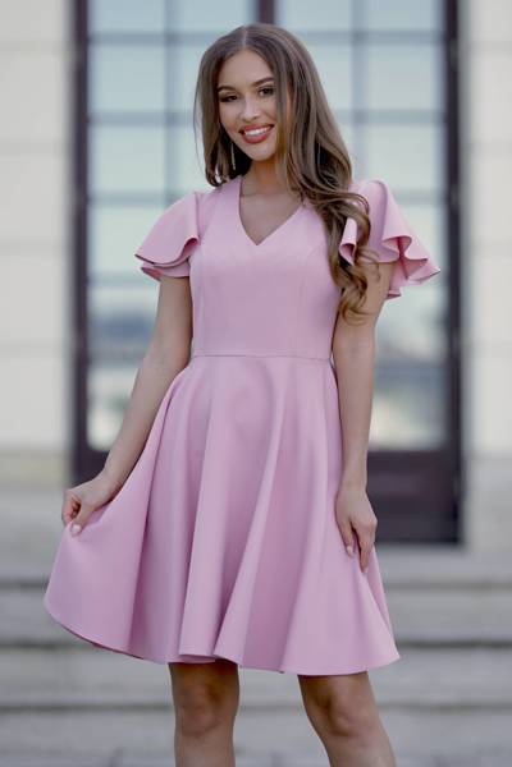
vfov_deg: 19.5
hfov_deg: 13.0
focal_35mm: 105
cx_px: 256
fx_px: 2240
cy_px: 384
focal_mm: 105
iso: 200
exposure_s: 1/1600
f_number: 1.6
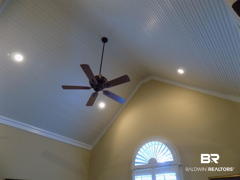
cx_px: 120
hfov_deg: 73.9
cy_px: 90
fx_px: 159
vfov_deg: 58.9
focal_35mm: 23
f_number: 3.1
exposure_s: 1/15
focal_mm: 4
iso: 400
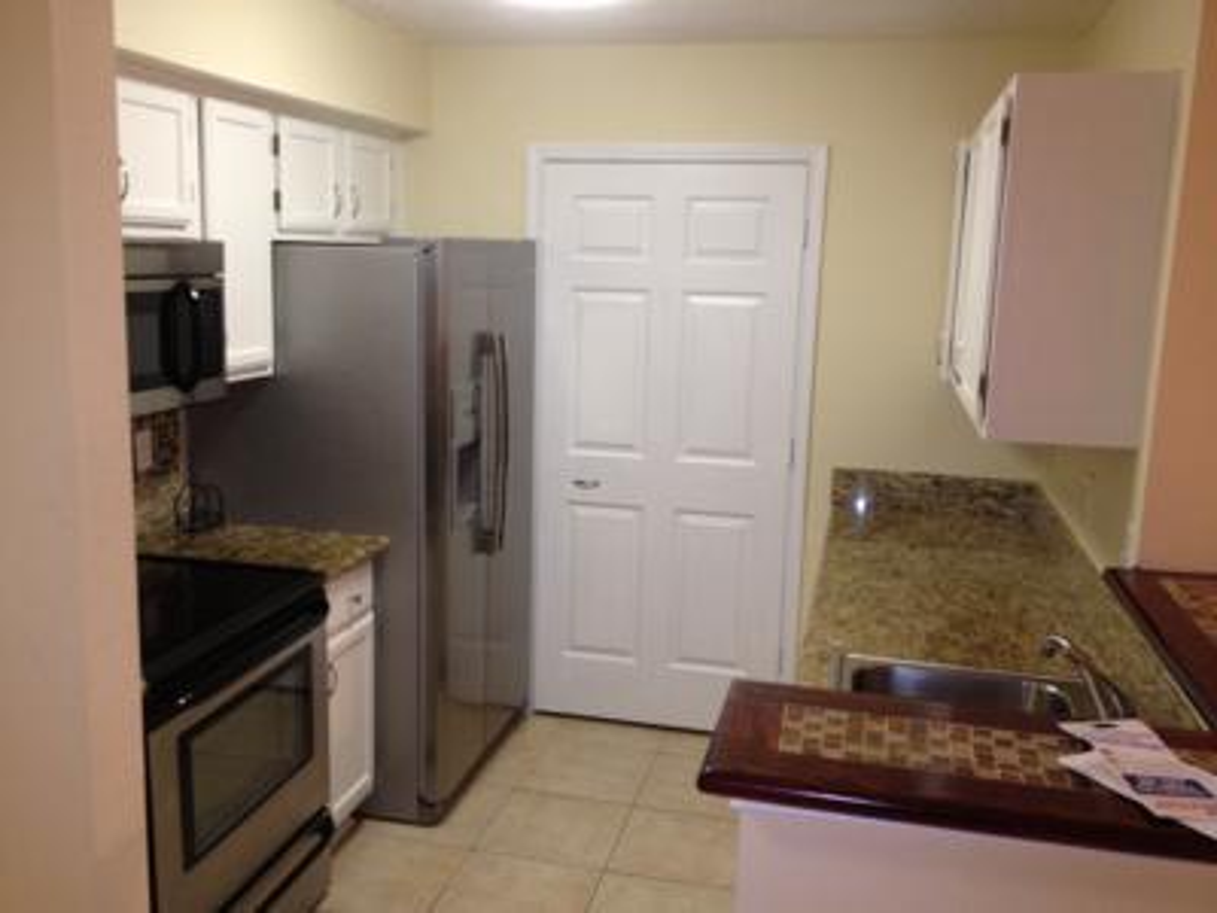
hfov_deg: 52.6
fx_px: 1231
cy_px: 456
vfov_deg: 40.7
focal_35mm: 35
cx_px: 608
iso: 160
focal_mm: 4.28
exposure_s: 1/20
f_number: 2.4
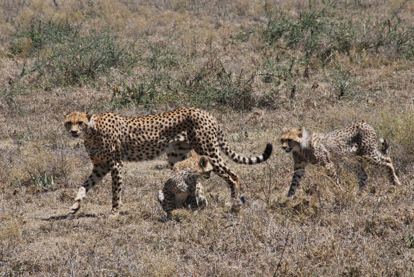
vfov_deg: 4.2
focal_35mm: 330
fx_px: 3800
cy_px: 138
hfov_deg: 6.2
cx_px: 207
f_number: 18
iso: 400
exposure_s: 1/200
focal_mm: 220
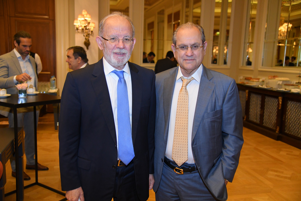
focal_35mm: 35
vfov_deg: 37.8
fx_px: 293
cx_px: 150
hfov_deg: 54.4
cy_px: 100
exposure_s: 1/250
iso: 4000
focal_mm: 35
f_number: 4
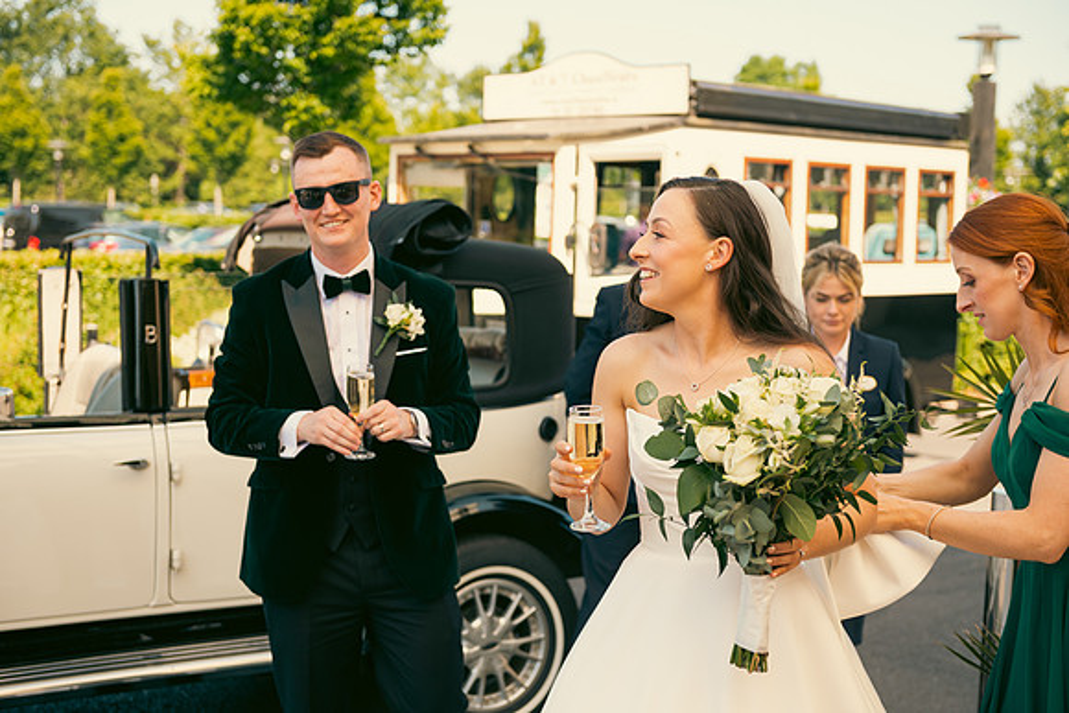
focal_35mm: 55
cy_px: 356
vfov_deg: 24.6
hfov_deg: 36.2
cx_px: 534
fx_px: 1633
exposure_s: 1/400
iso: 125
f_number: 3.5
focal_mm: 55
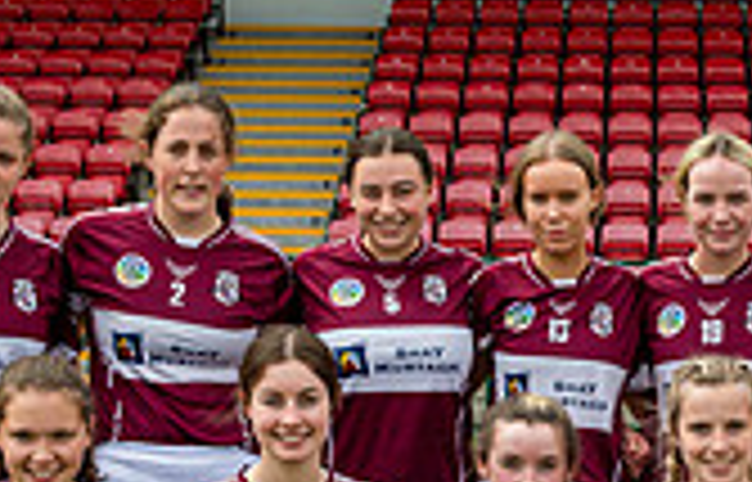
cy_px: 523
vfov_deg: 10.1
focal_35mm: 131
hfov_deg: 15.6
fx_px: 2704
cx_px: 702
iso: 100
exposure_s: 1/100
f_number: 8
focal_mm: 35
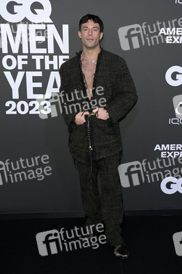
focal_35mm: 36
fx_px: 273
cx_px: 91
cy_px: 137
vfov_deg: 53.2
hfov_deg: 36.8
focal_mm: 36
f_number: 5.6
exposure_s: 1/250
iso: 1000
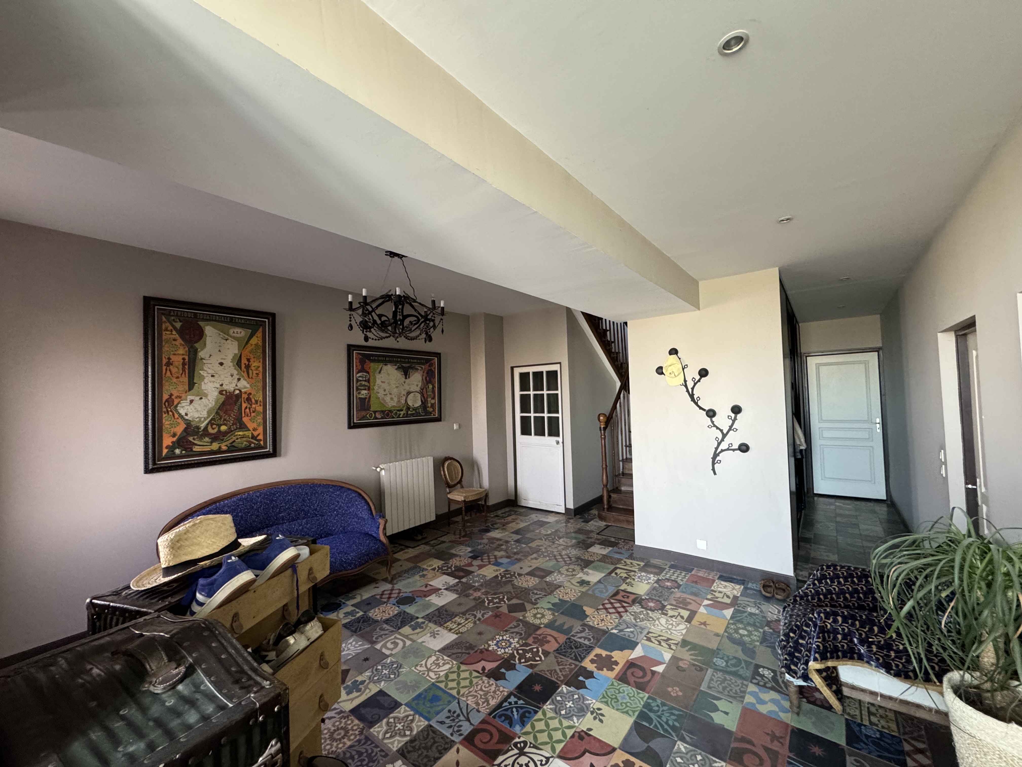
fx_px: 413
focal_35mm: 14
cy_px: 384
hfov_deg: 102.1
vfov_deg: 85.7
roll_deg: +1.9
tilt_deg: +2.2
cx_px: 511
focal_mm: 2.22
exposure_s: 1/50
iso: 400
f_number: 2.2
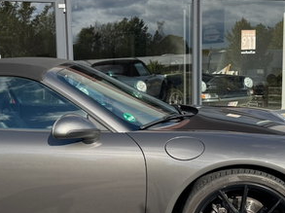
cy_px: 130
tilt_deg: -7.0
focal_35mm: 63
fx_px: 518
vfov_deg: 23.2
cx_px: 81
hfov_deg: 30.4
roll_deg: +2.4
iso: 80
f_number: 1.78
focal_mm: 6.76
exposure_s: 1/2105
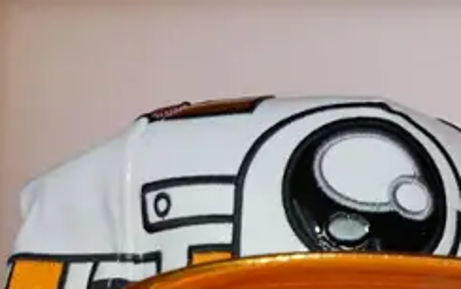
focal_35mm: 151
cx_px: 623
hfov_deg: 13.3
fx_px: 1899
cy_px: 191
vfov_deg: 8.7
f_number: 3.8
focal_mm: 17
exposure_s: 1/60
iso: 2000
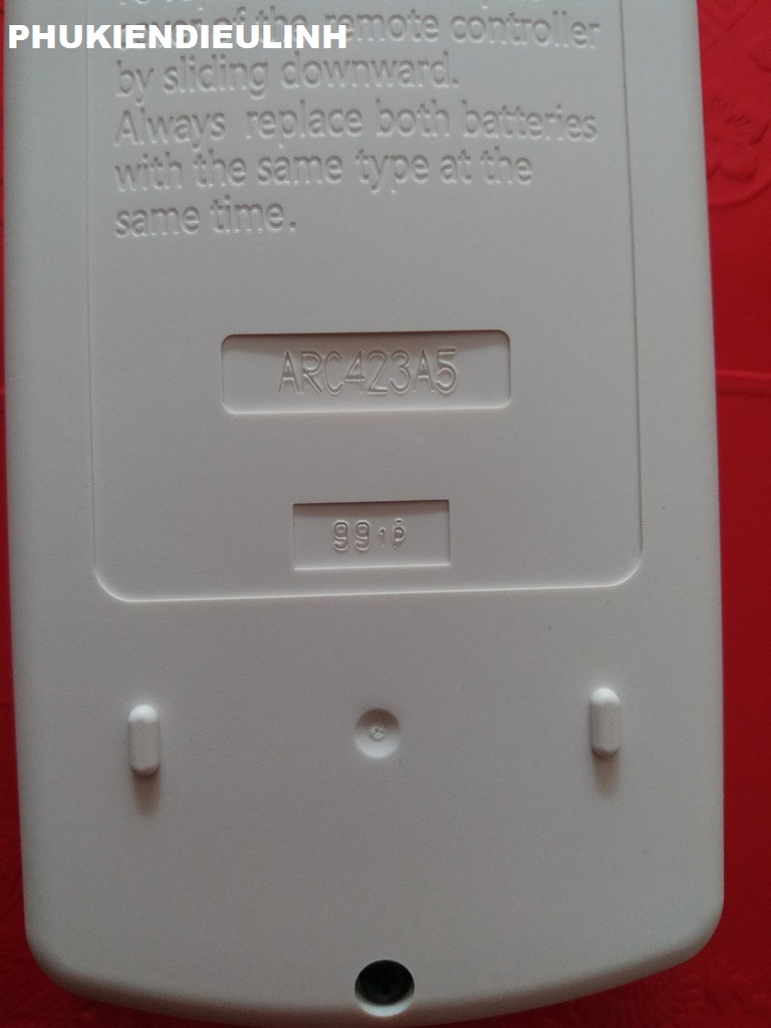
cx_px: 386
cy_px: 514
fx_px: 802
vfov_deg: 65.3
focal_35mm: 27
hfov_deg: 51.4
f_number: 1.9
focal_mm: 3.7
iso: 125
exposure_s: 1/14
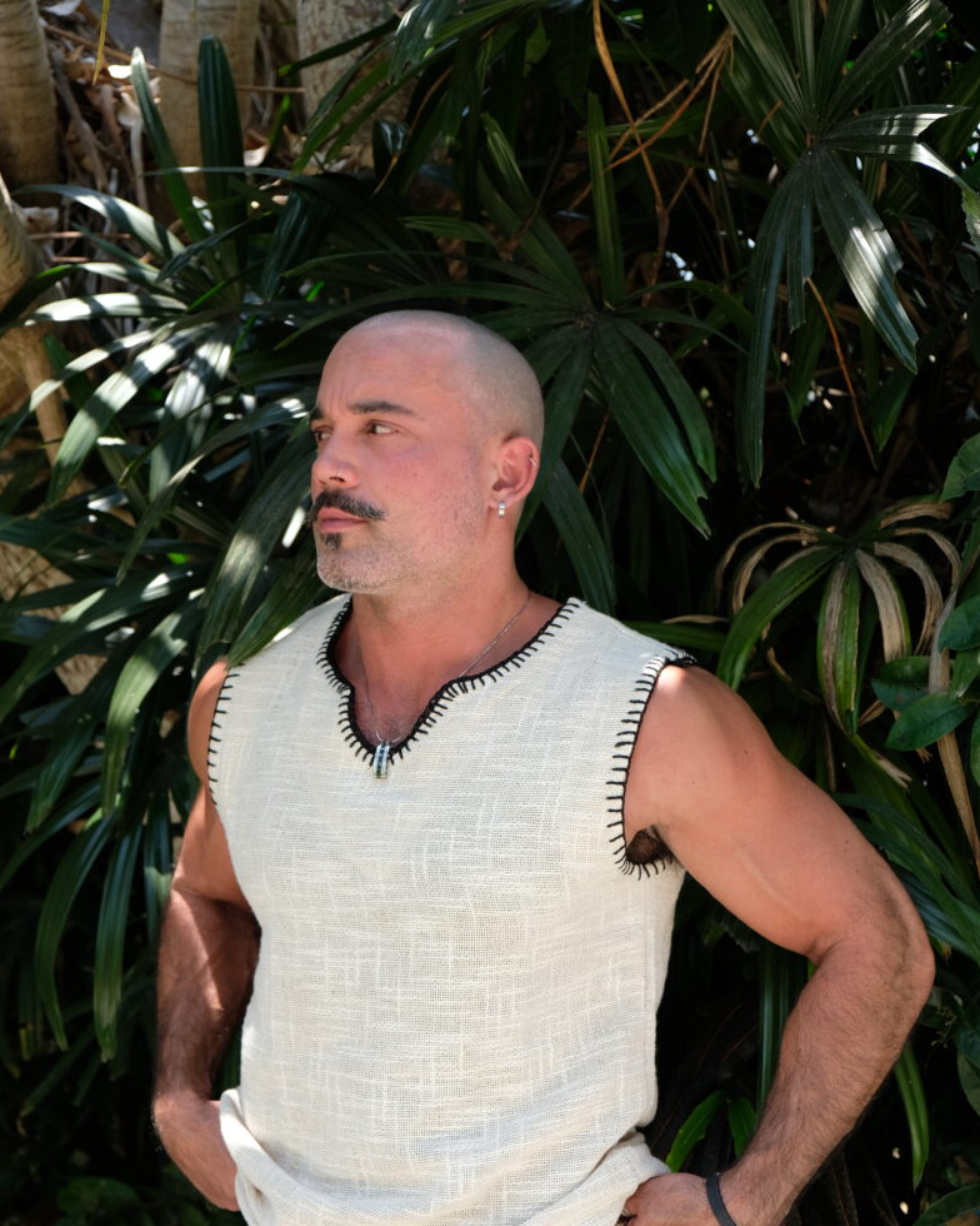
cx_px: 492
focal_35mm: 54
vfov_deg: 34.7
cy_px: 718
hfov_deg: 28.1
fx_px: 1958
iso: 200
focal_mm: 31.5
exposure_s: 1/250
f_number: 3.6
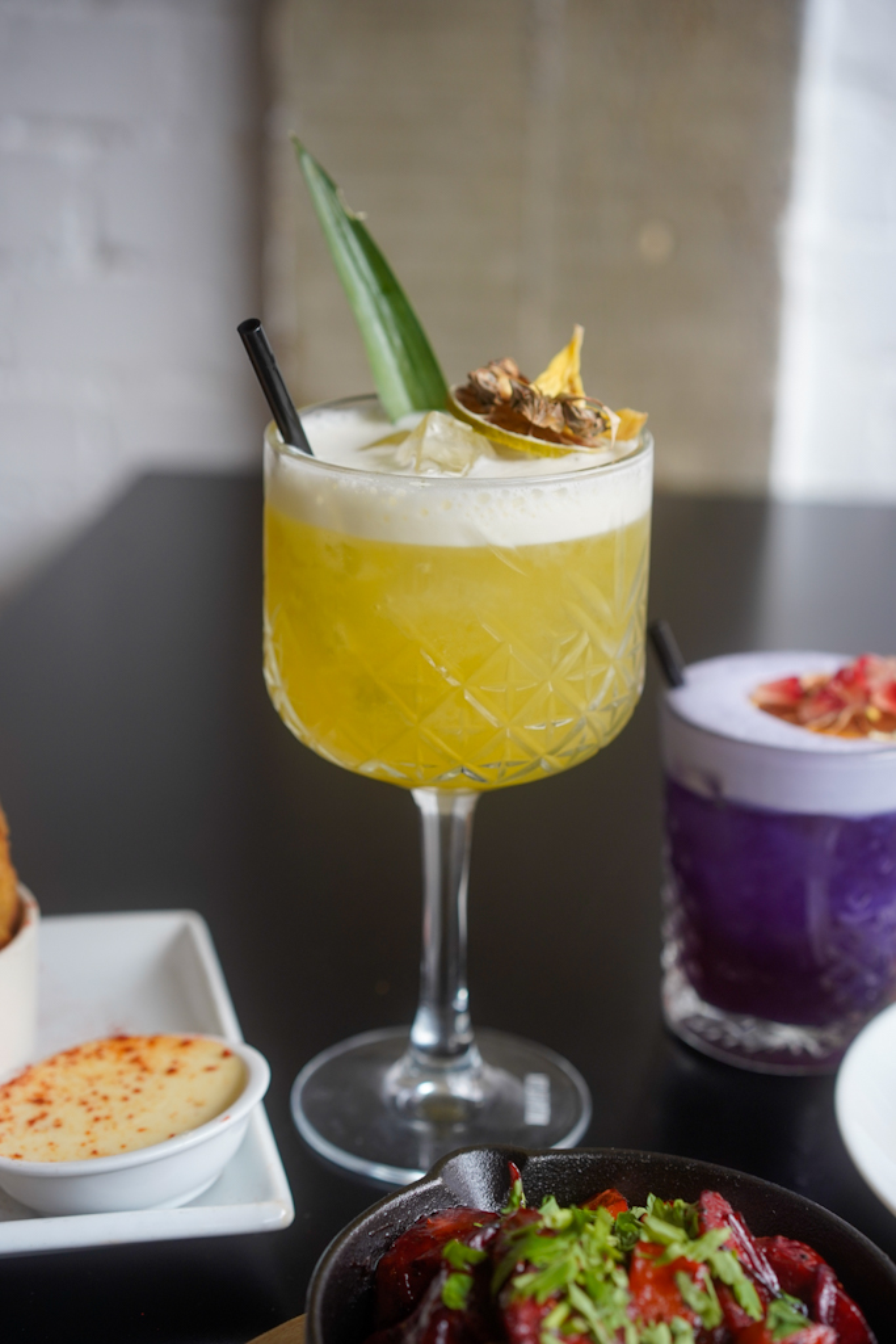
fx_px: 2052
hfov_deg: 24.6
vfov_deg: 36.2
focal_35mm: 55
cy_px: 672
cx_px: 448
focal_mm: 55
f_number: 4
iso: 400
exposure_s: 1/160
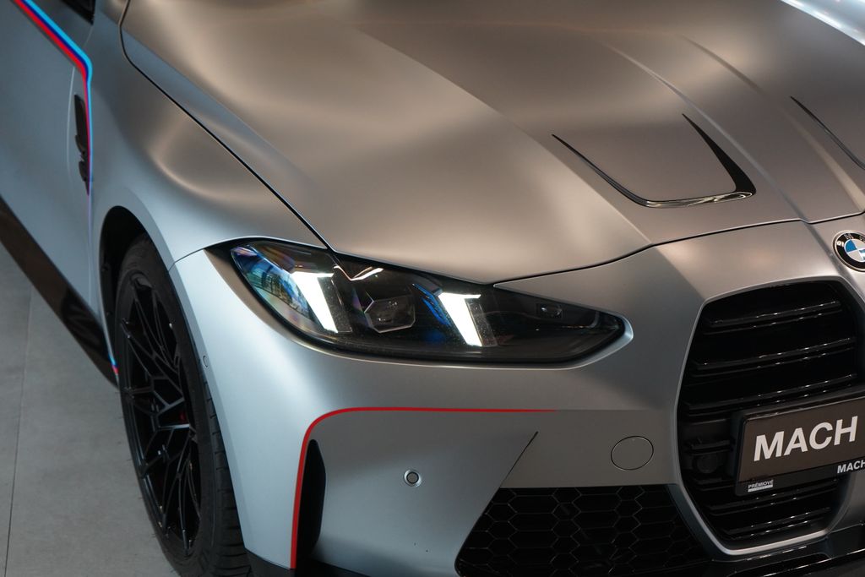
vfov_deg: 20.6
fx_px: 1586
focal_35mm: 66
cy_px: 288
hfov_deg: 30.5
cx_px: 432
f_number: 5.6
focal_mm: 66
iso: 2500
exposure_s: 1/160
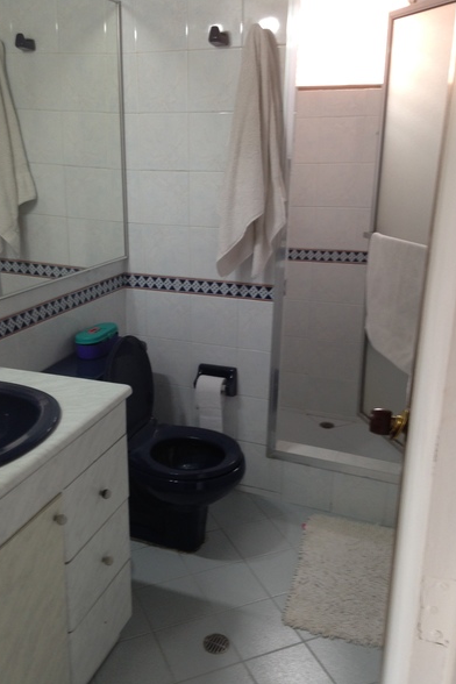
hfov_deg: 37.8
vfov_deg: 54.4
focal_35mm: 35
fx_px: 665
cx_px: 207
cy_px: 341
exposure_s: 1/20
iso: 64
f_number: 2.4
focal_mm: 4.12
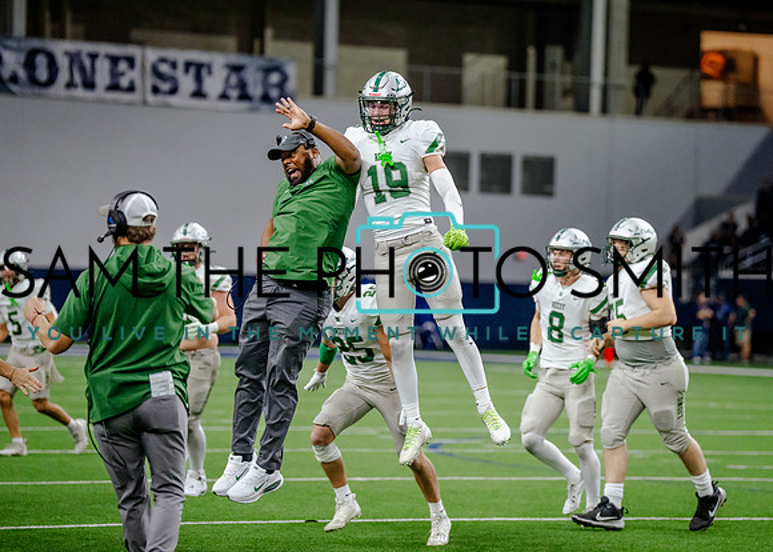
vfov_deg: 8.3
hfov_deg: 11.6
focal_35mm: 173
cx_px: 442
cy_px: 267
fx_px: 3801
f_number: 2.8
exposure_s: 1/1250
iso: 3200
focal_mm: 151
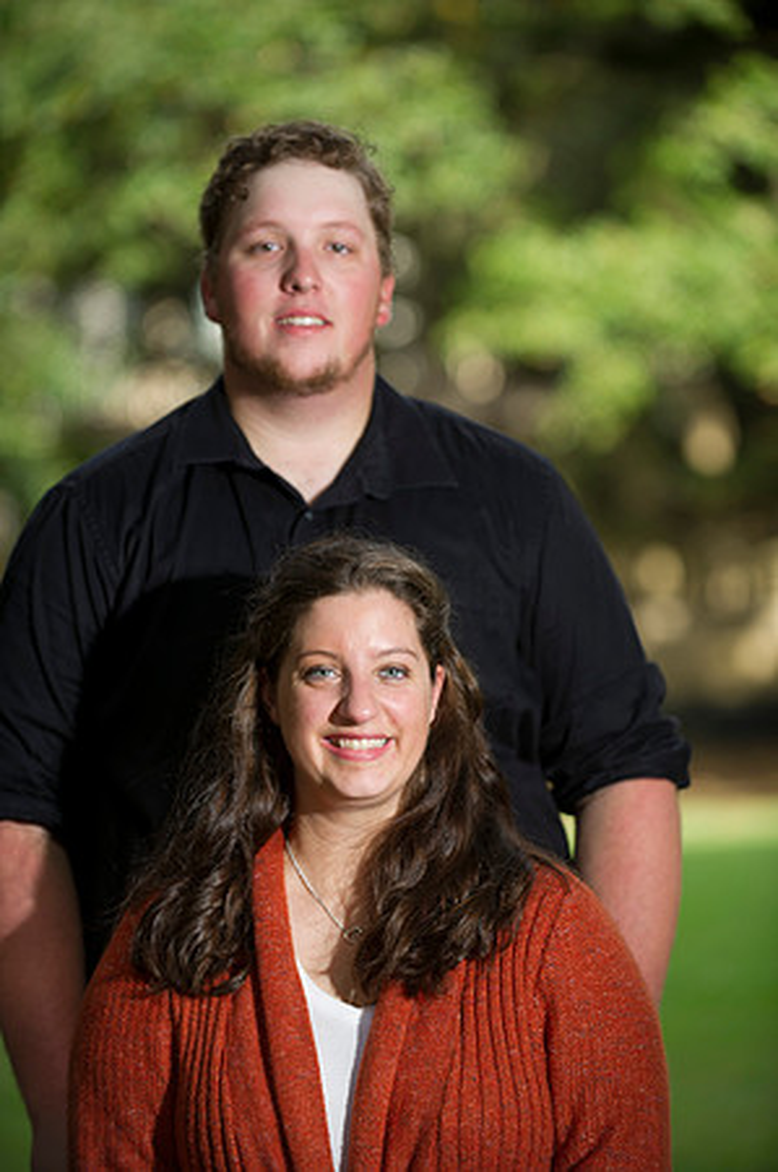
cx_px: 389
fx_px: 4386
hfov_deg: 10.1
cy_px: 586
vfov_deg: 15.2
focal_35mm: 135
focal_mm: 135
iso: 200
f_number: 2.8
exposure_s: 1/250
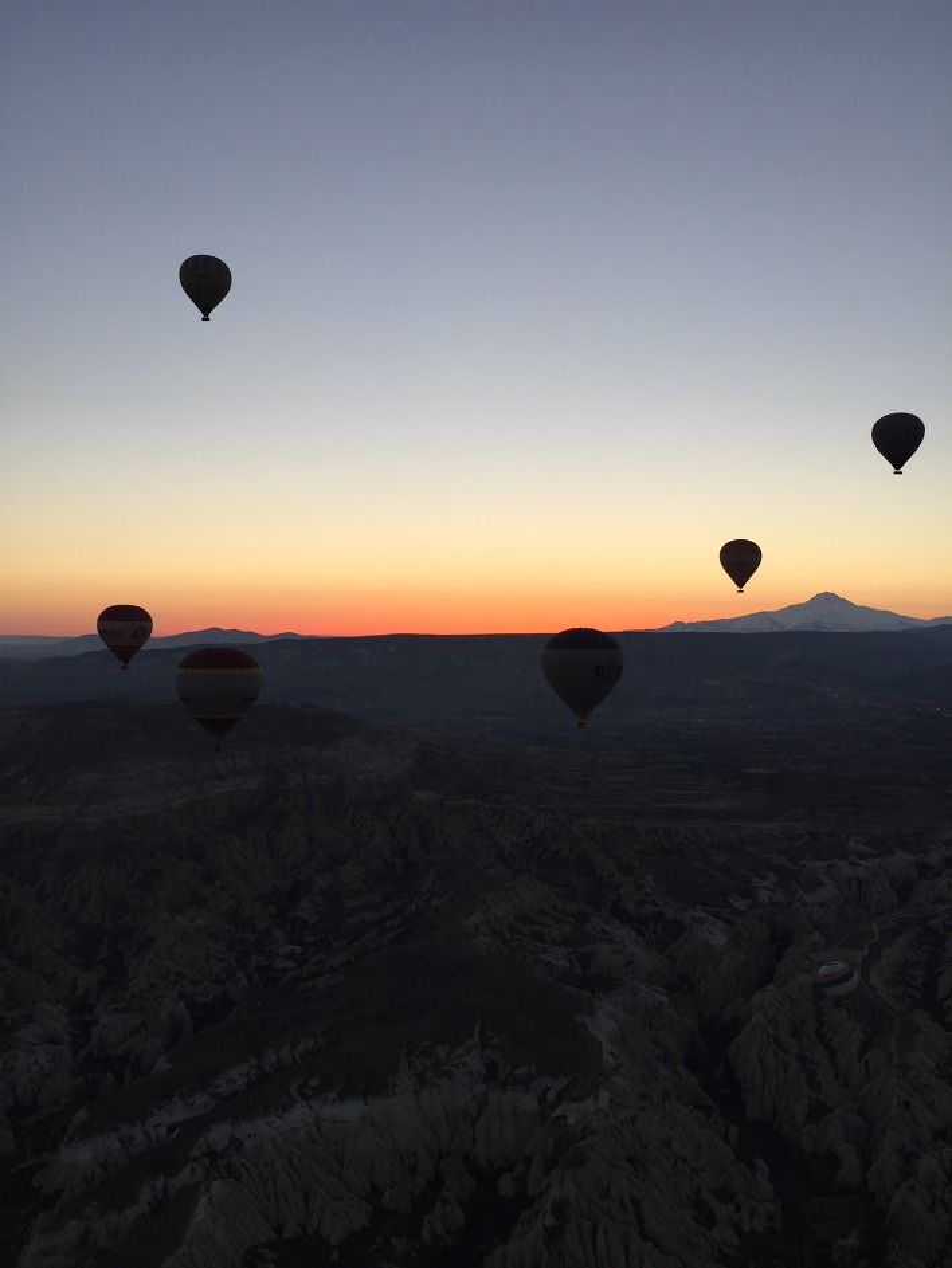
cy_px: 634
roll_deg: +1.0
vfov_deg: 61.7
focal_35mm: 29
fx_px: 1063
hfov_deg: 48.2
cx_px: 476
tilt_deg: +2.0
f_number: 2.2
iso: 32
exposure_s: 1/223
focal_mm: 4.15
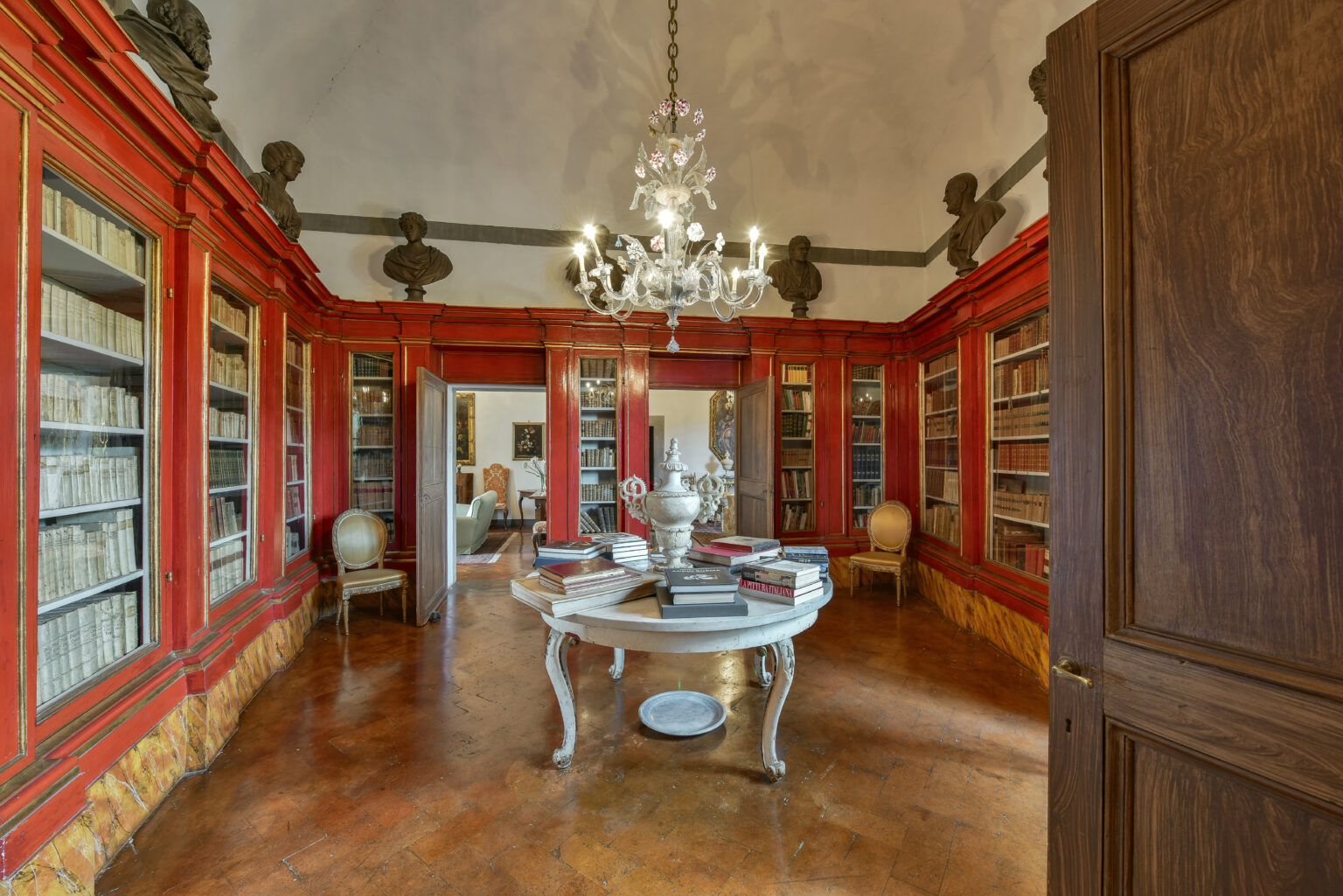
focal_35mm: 14
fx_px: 522
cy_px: 448
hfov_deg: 104.2
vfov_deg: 81.2
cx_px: 672
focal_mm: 14
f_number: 8
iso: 100
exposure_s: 1.6
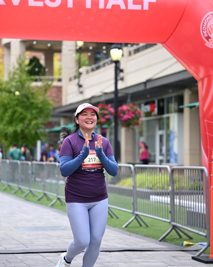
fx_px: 805
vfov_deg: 18.8
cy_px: 124
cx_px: 106
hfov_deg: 15.1
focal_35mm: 102
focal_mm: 90
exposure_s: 1/2000
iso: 640
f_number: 2.8
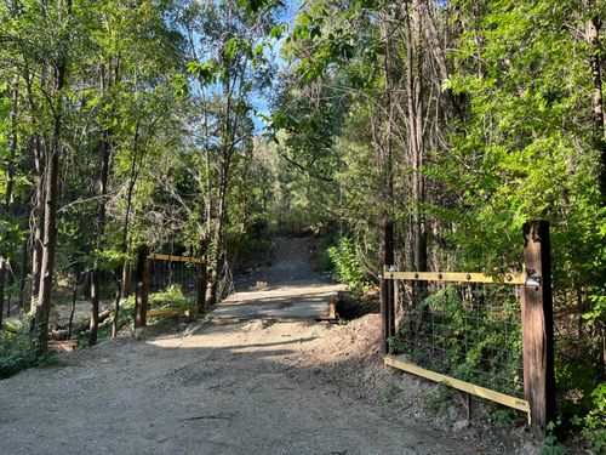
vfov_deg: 53.1
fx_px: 455
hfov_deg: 67.3
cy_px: 228
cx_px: 303
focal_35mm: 26
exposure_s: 1/220
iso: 40
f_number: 1.6
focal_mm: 5.1
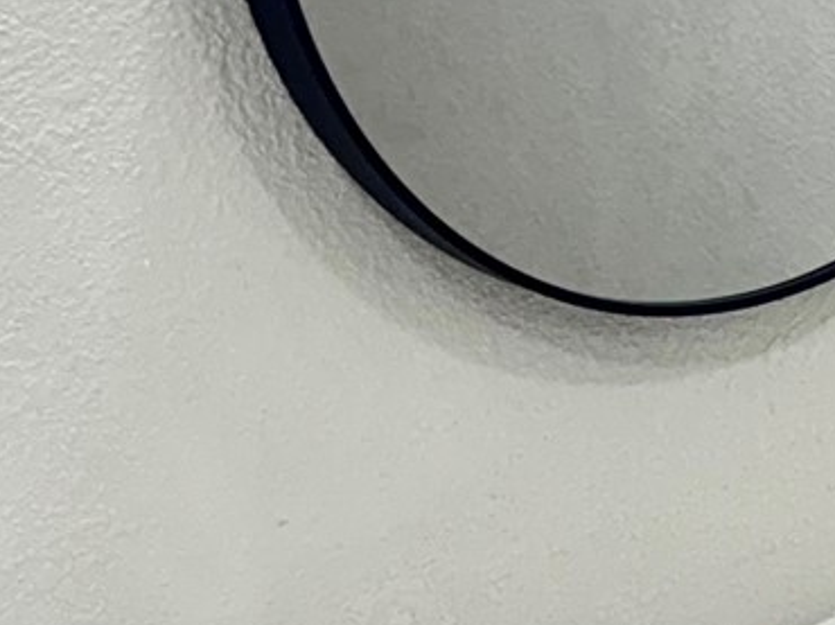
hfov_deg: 13.3
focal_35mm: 133
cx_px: 1517
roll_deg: +1.2
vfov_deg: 11.1
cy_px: 262
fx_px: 3206
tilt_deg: -19.8
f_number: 1.78
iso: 80
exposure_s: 1/287
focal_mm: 6.76
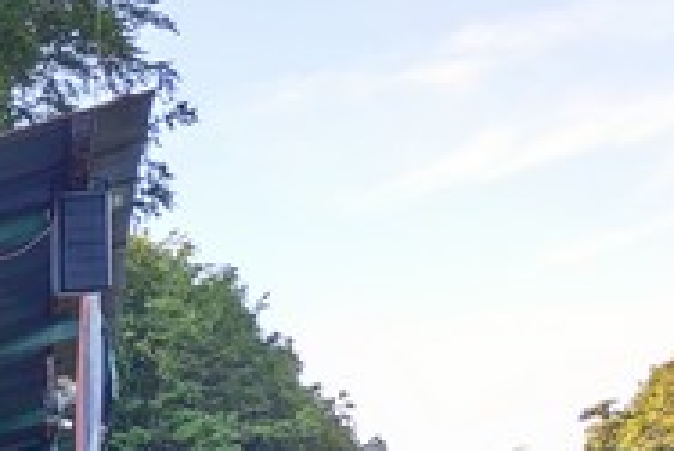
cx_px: -649
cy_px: 720
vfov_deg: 12.4
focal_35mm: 104
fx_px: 1949
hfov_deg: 15.8
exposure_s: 1/100
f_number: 1.79
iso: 259
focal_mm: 4.7
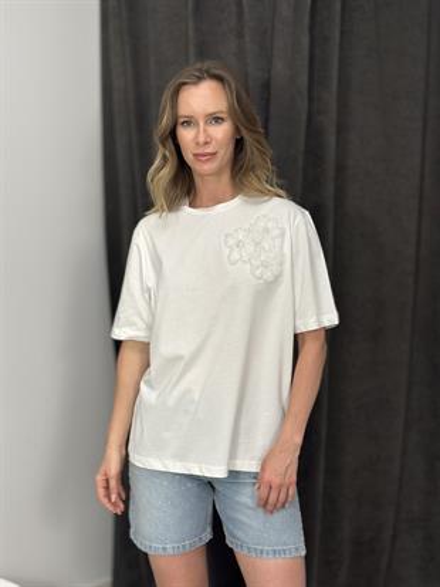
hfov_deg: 30.3
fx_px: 813
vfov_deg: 39.6
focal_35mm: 48
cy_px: 294
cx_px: 220
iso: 80
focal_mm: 6.86
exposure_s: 1/141
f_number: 1.78
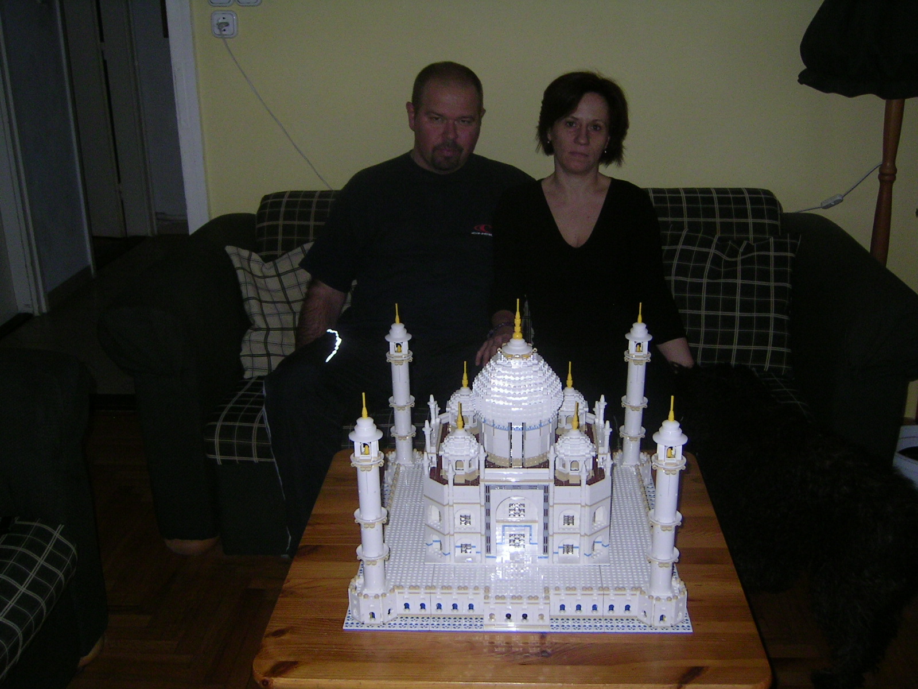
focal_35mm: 36
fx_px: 955
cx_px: 459
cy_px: 344
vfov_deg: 39.7
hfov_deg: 51.4
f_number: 2.8
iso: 100
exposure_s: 1/30
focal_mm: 5.6
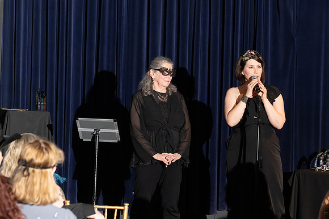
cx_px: 164
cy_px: 110
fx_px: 1260
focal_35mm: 138
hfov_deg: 14.9
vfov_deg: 9.9
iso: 2500
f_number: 4.5
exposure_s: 1/200
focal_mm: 92
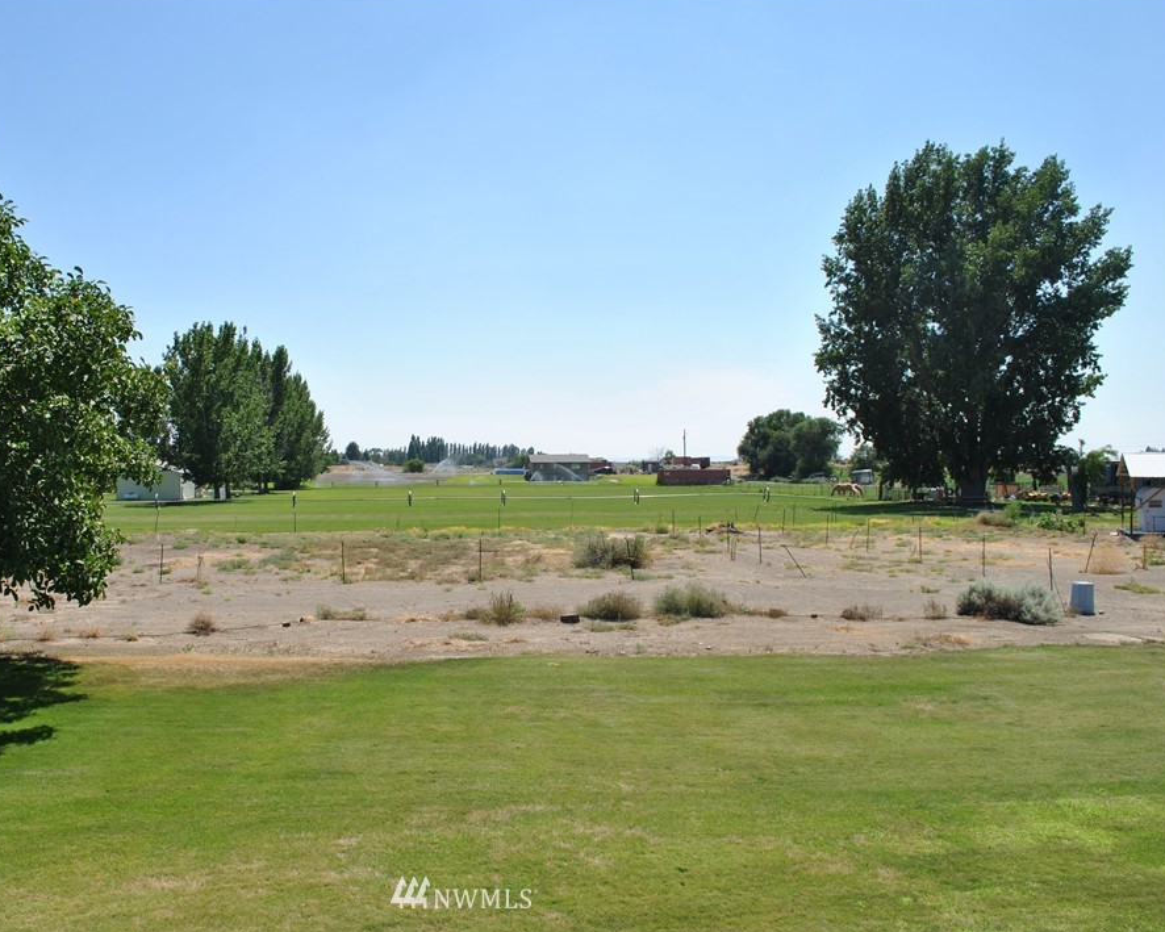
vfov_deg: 47.1
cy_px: 467
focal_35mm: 31
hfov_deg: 56.7
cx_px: 465
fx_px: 1069
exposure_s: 1/320
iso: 100
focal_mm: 18
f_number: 9
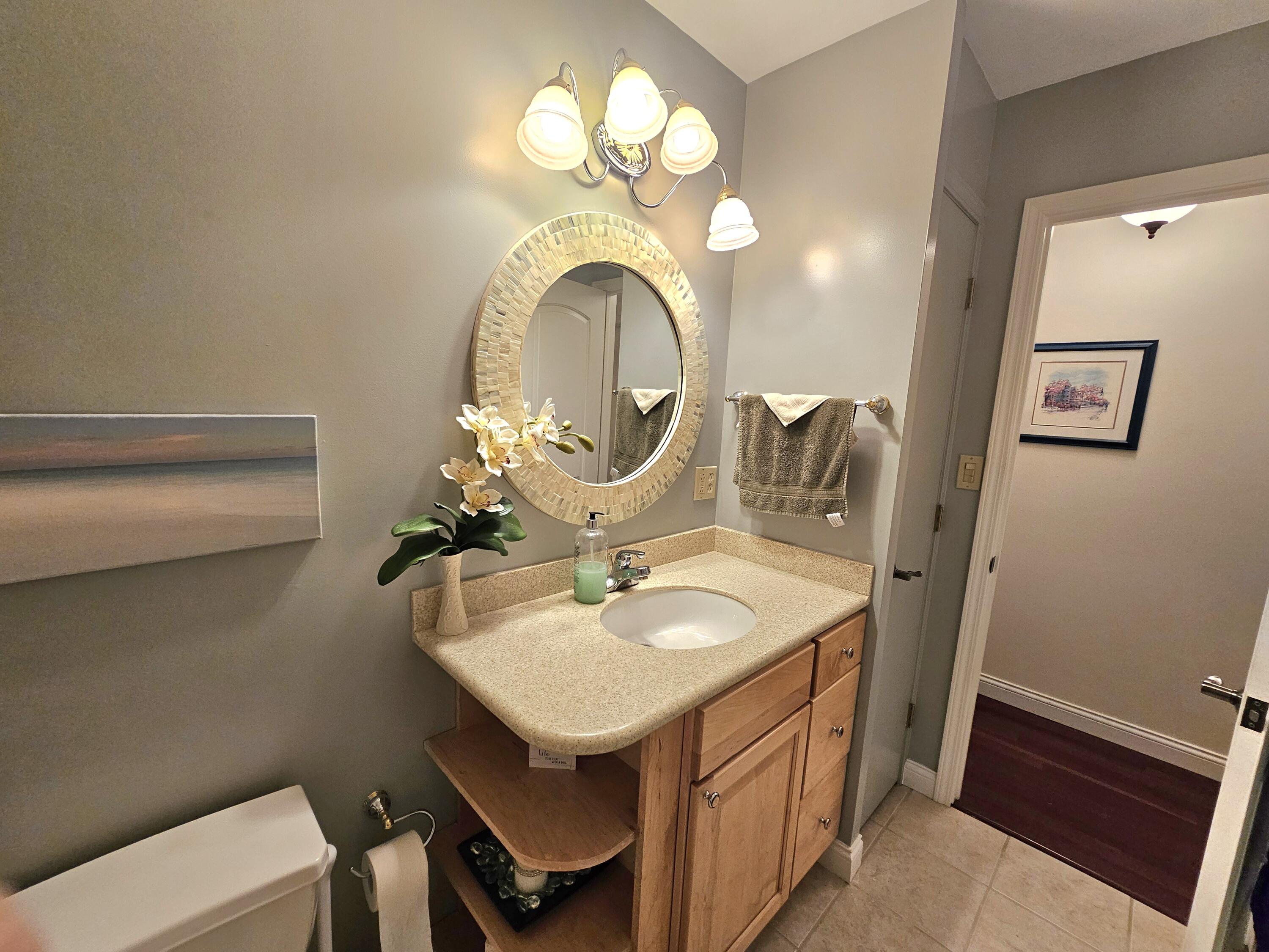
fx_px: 477
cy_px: 476
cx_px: 634
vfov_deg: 89.9
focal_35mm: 13
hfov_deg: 106.2
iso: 200
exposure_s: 1/60.2
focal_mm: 2.2
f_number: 2.2
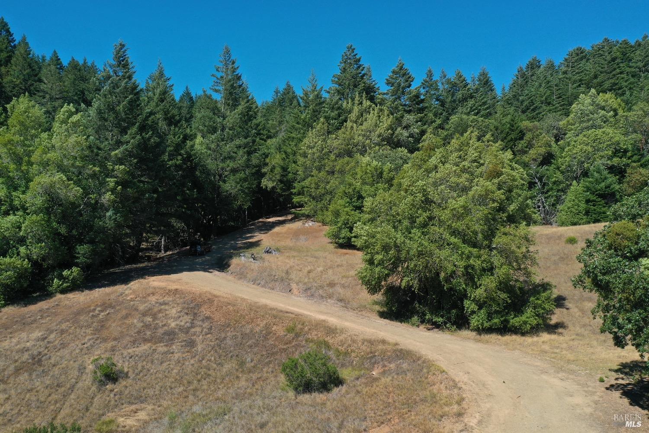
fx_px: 505
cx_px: 324
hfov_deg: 65.5
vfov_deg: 46.4
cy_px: 216
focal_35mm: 28
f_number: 5.6
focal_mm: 10.26
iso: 100
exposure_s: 1/500
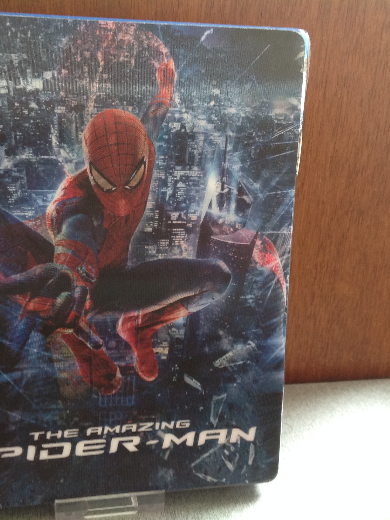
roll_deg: -3.6
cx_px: 161
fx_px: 706
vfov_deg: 40.4
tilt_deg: -23.2
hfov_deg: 30.8
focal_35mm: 47
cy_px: 260
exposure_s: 1/15
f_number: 2.4
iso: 160
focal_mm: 4.28
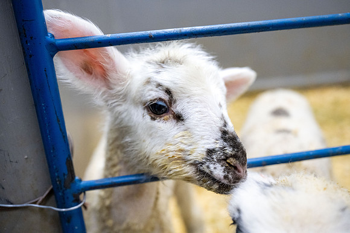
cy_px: 116
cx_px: 175
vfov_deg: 35.1
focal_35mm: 38
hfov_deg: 50.7
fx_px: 370
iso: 2500
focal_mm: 38
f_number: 3.5
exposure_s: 1/250
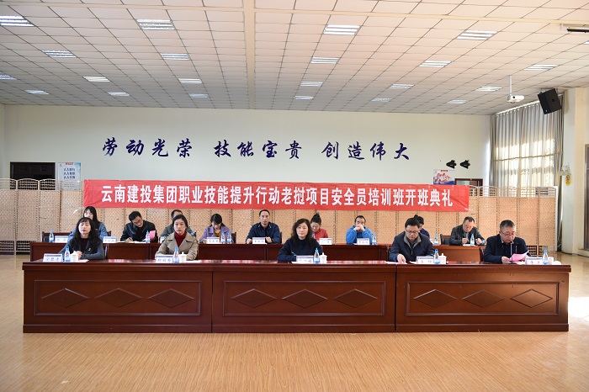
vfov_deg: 37.8
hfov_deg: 54.5
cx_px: 294
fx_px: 572
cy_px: 196
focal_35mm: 35
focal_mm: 35
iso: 800
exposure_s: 1/50
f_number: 3.5
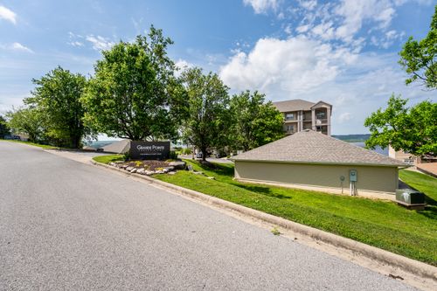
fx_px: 170
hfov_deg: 104.3
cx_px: 218
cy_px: 146
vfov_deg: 81.2
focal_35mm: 14
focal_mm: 14
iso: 100
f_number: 9
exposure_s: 1/320
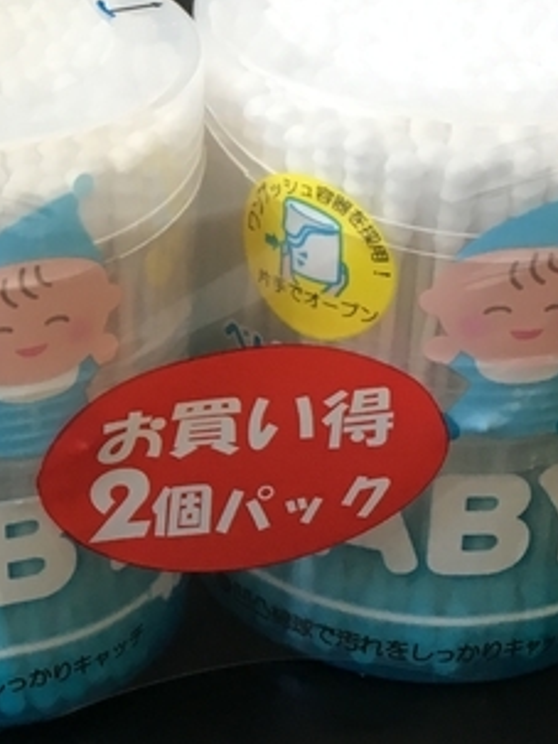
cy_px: 223
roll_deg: +3.5
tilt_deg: -30.1
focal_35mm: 98
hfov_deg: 14.3
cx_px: -216
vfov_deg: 19.9
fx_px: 2108
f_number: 2.2
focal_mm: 4.15
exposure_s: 1/30
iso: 64
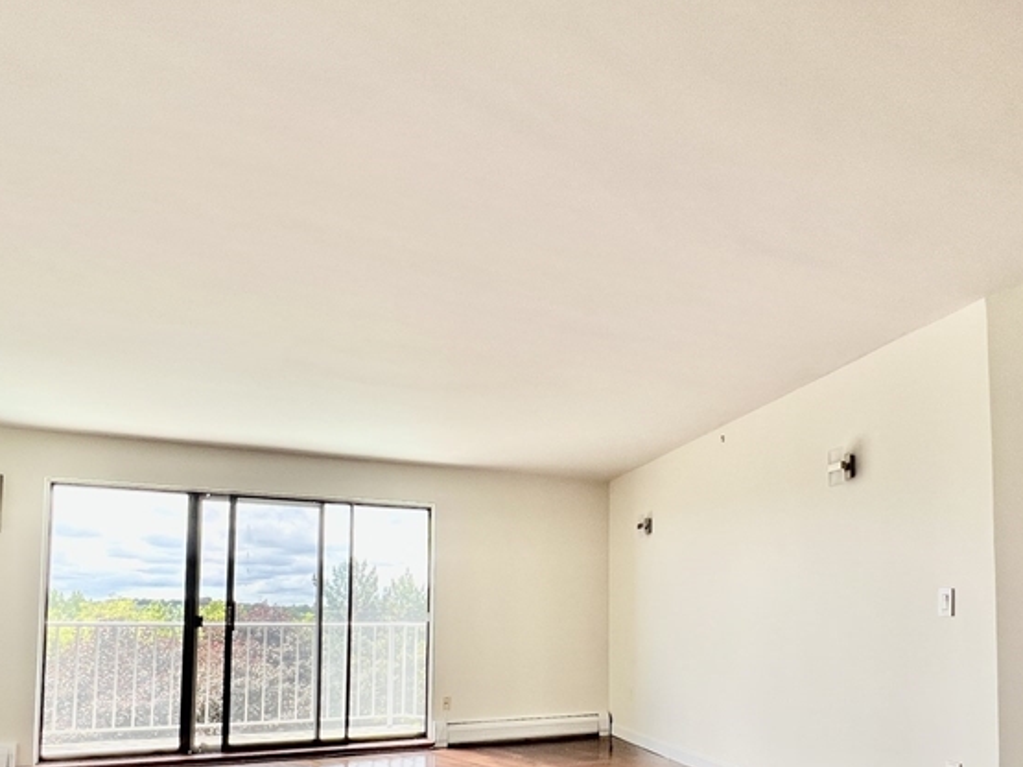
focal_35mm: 24
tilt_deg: +3.4
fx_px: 709
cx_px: 623
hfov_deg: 70.7
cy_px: 586
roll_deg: +0.7
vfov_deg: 53.9
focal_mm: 1.57
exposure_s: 1/136
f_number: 1.8
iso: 32
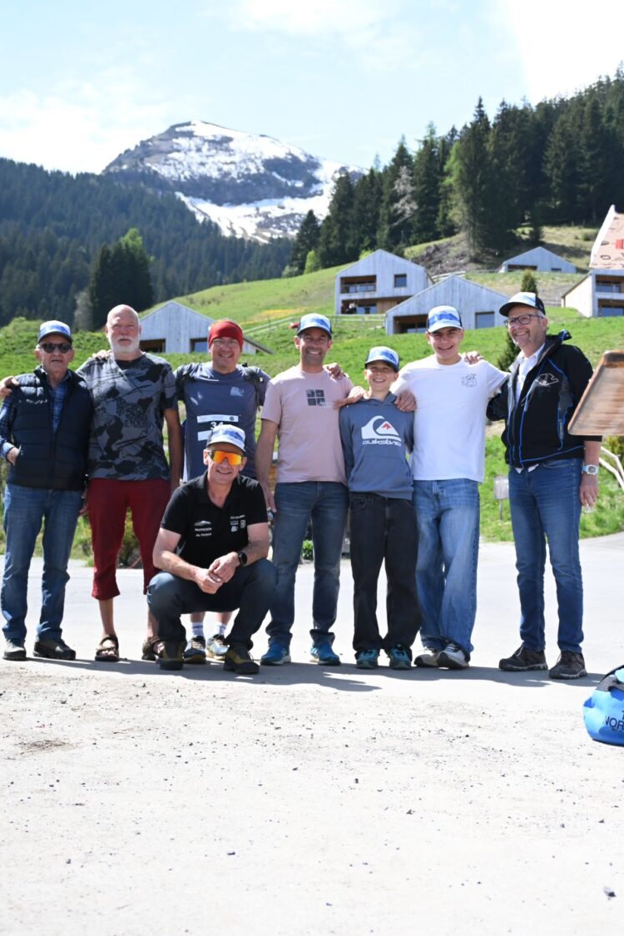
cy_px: 461
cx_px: 307
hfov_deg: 31.2
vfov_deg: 45.4
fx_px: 1118
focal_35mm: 43
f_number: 4.5
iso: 1250
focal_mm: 28
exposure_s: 1/4000
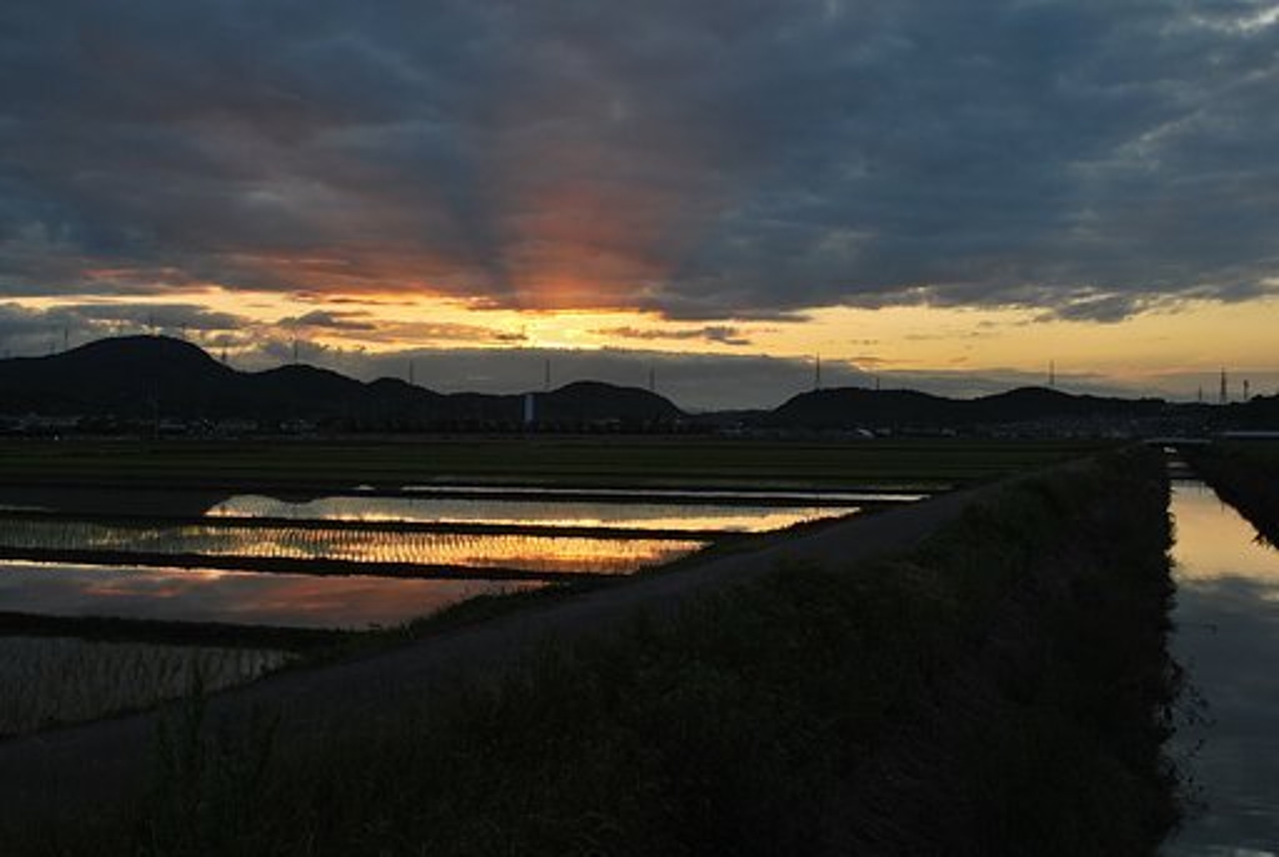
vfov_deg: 32.0
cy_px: 428
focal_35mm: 42
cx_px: 640
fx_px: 1494
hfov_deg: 46.3
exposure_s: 1/80
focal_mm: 28
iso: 100
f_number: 8
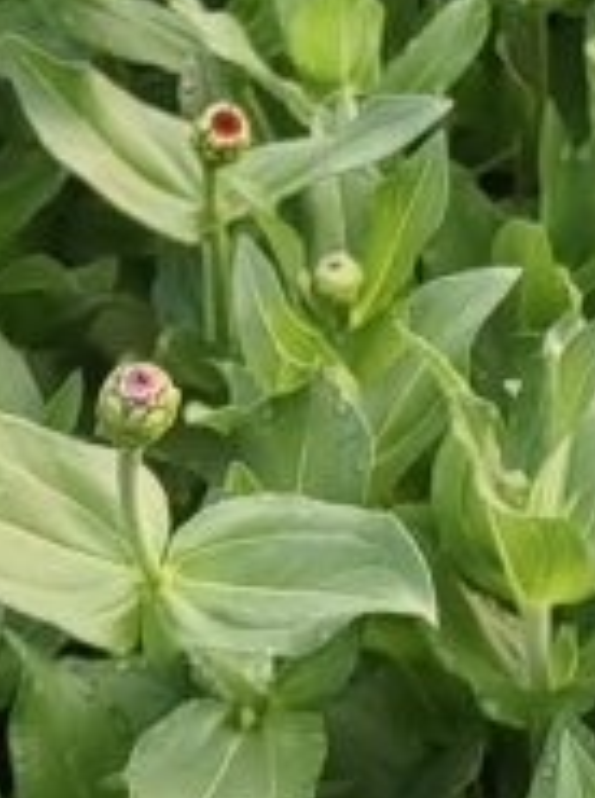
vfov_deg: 12.1
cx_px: 664
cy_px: -369
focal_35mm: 156
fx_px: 3588
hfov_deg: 9.4
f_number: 1.9
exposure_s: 1/339
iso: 50
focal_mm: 5.52
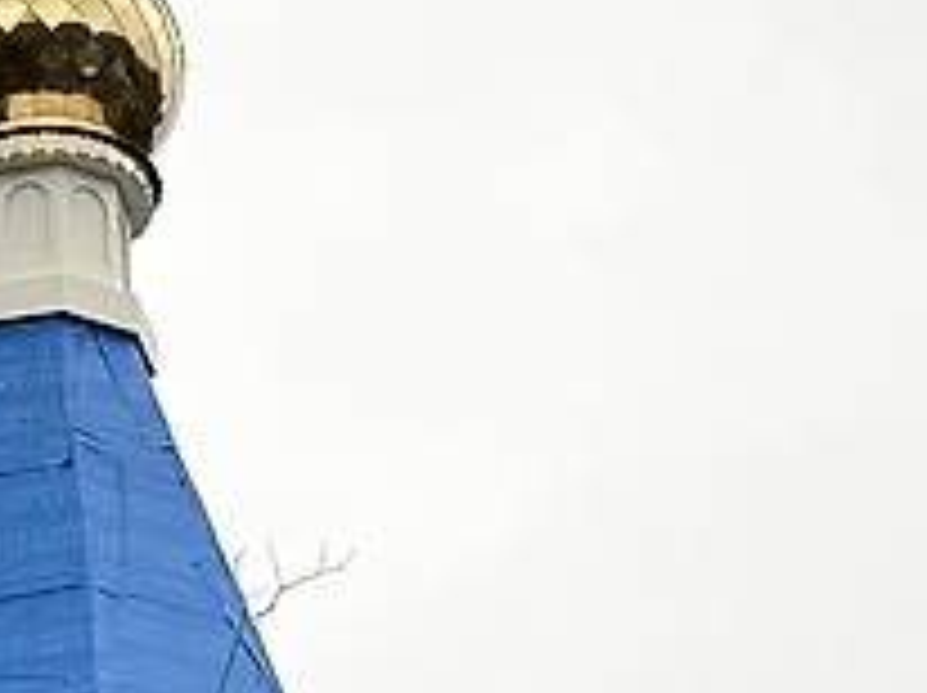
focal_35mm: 140
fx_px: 3745
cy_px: 1364
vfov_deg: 9.9
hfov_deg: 14.1
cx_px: 495
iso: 64
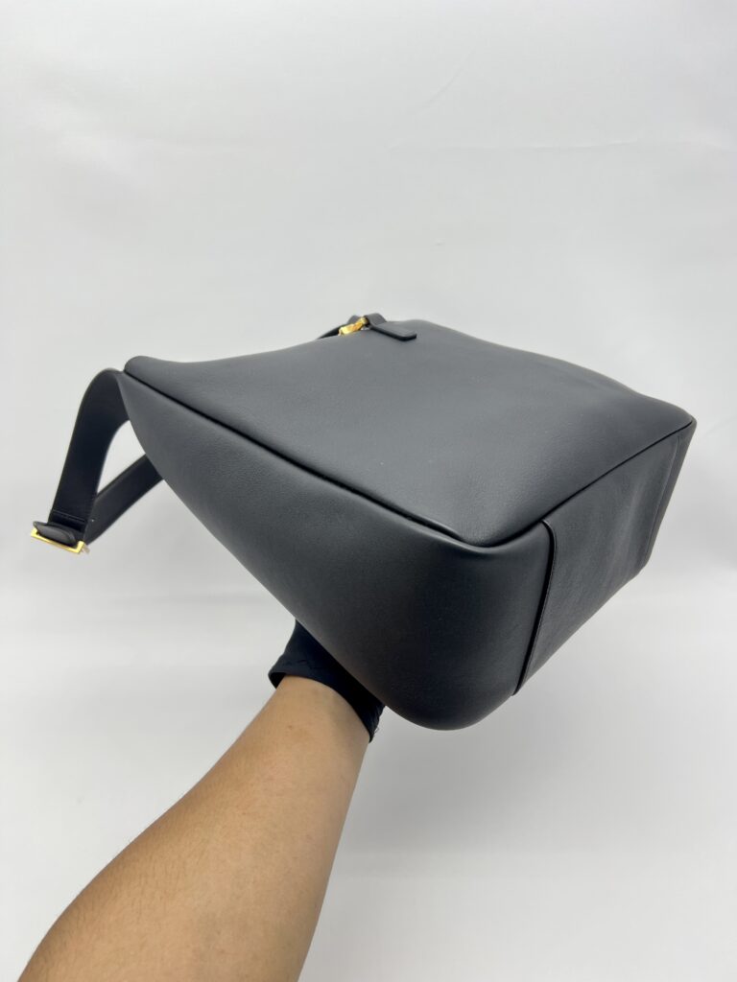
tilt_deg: -26.2
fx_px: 738
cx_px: 368
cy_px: 491
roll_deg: +0.4
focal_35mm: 26
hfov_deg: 53.1
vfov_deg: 67.3
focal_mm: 5.7
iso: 40
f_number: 1.5
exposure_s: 1/100
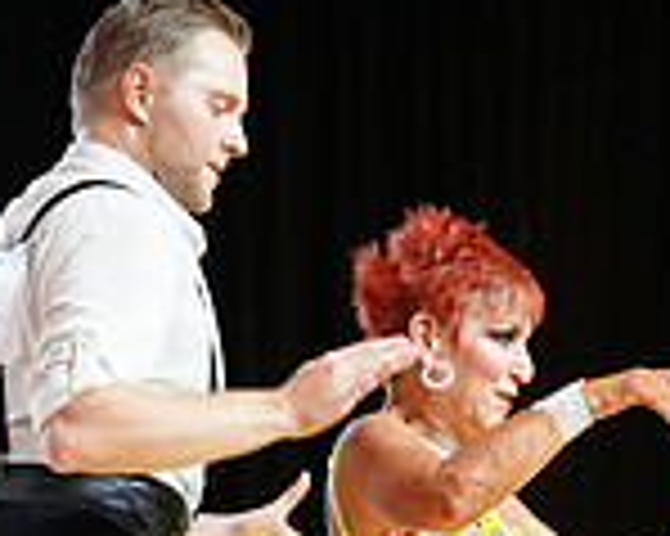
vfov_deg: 3.8
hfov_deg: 4.8
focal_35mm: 403
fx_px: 7986
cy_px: 856
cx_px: 375
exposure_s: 1/250
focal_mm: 110
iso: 2500
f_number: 4
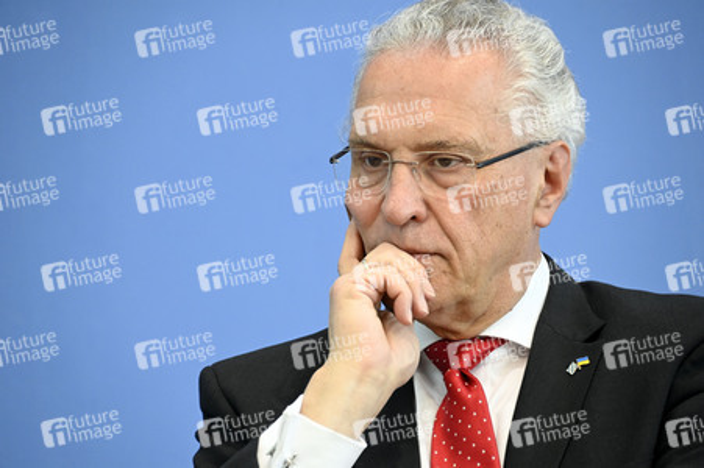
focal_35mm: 250
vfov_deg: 5.5
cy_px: 234
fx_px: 4885
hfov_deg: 8.2
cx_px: 352
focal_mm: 250
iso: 5000
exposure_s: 1/500
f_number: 5.6
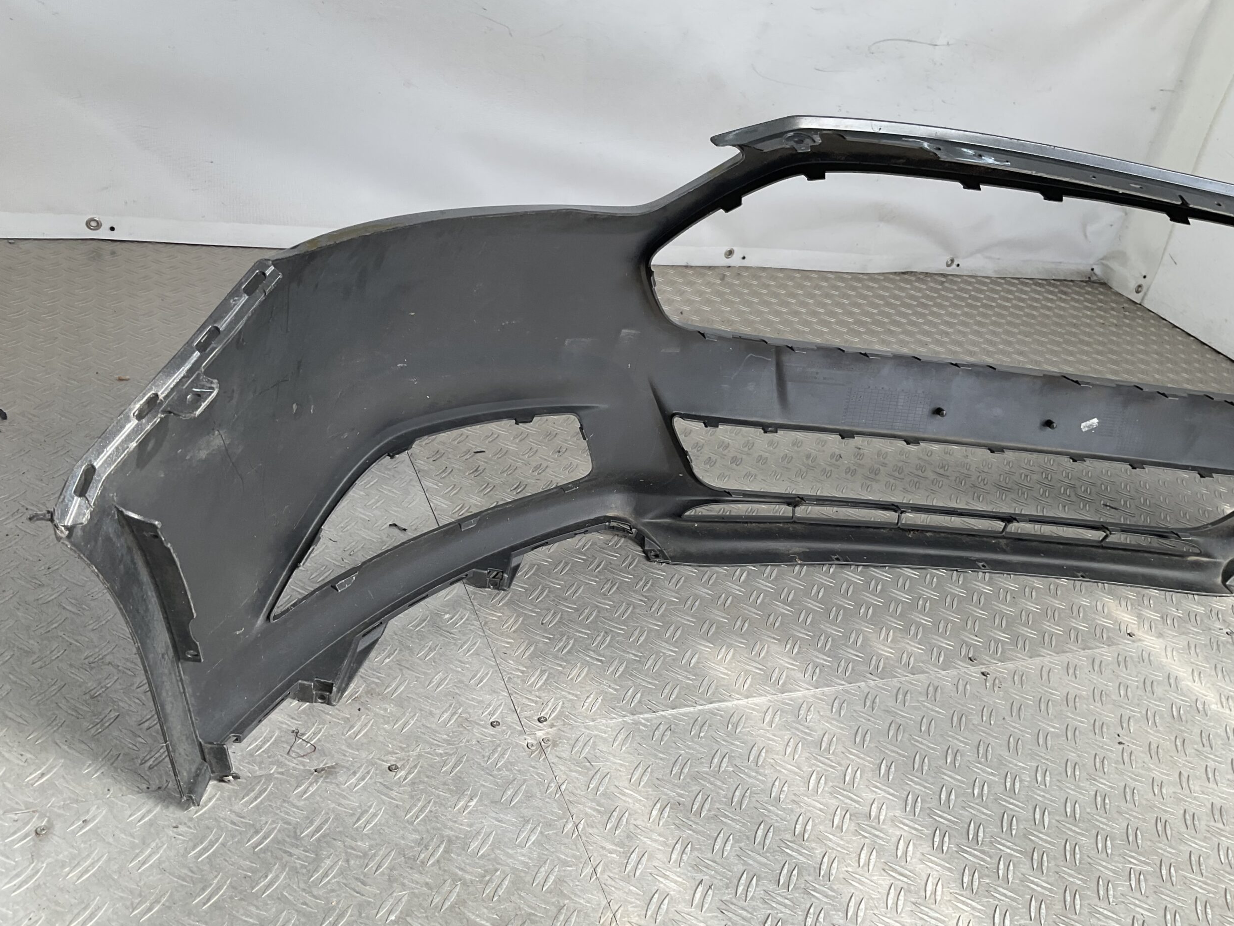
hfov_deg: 60.0
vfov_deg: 46.8
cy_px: 452
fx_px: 1069
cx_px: 611
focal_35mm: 30
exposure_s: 1/307
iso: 16
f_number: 1.8
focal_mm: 3
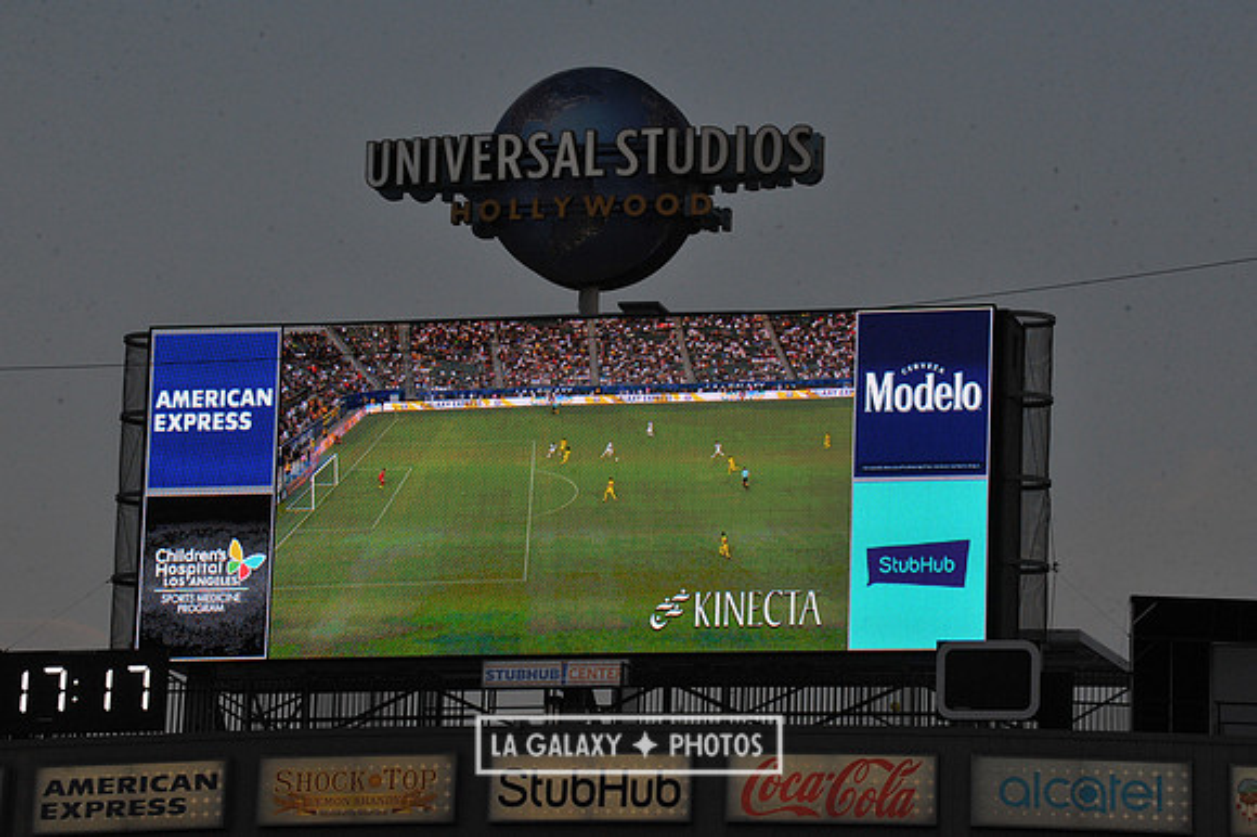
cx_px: 628
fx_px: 6979
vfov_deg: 6.9
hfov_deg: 10.3
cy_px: 418
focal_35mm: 200
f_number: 16
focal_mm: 200
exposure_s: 1/1000
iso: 1600
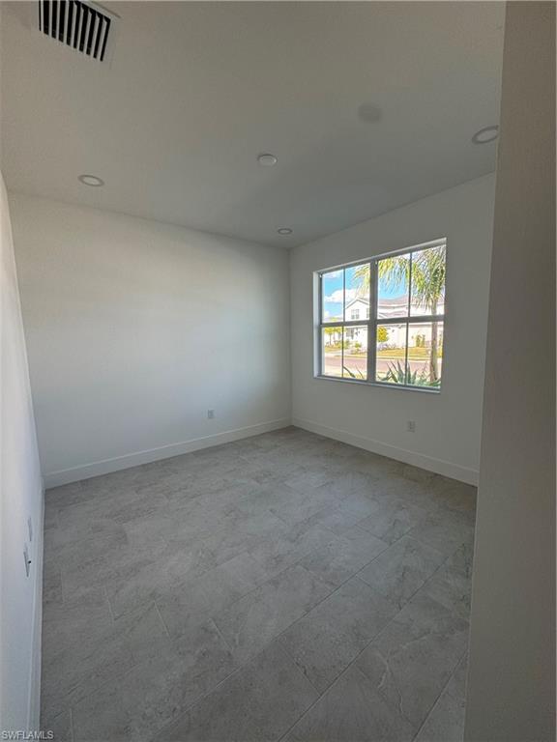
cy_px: 371
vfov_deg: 102.1
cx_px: 278
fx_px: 300
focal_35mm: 14
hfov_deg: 85.7
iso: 50
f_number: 2.2
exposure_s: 1/99
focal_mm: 2.22
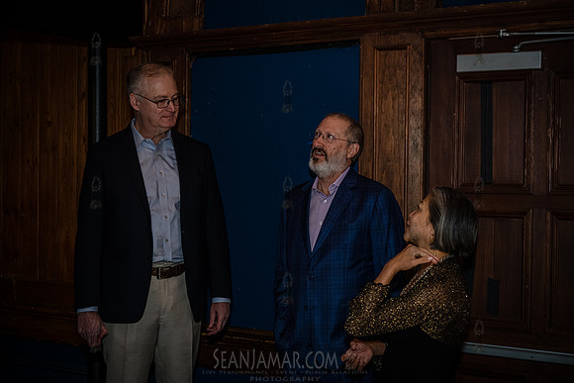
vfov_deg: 26.0
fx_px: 829
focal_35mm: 52
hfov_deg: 38.2
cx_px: 287
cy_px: 192
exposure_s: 1/60
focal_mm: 52
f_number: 4
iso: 3200
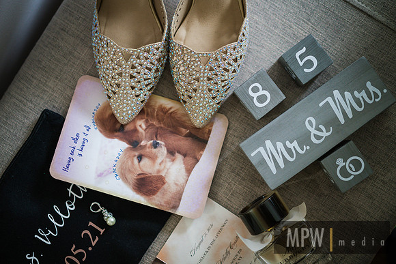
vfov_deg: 24.6
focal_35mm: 55
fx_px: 605
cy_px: 132
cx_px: 198
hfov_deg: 36.2
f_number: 2
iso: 1000
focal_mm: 55
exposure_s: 1/125
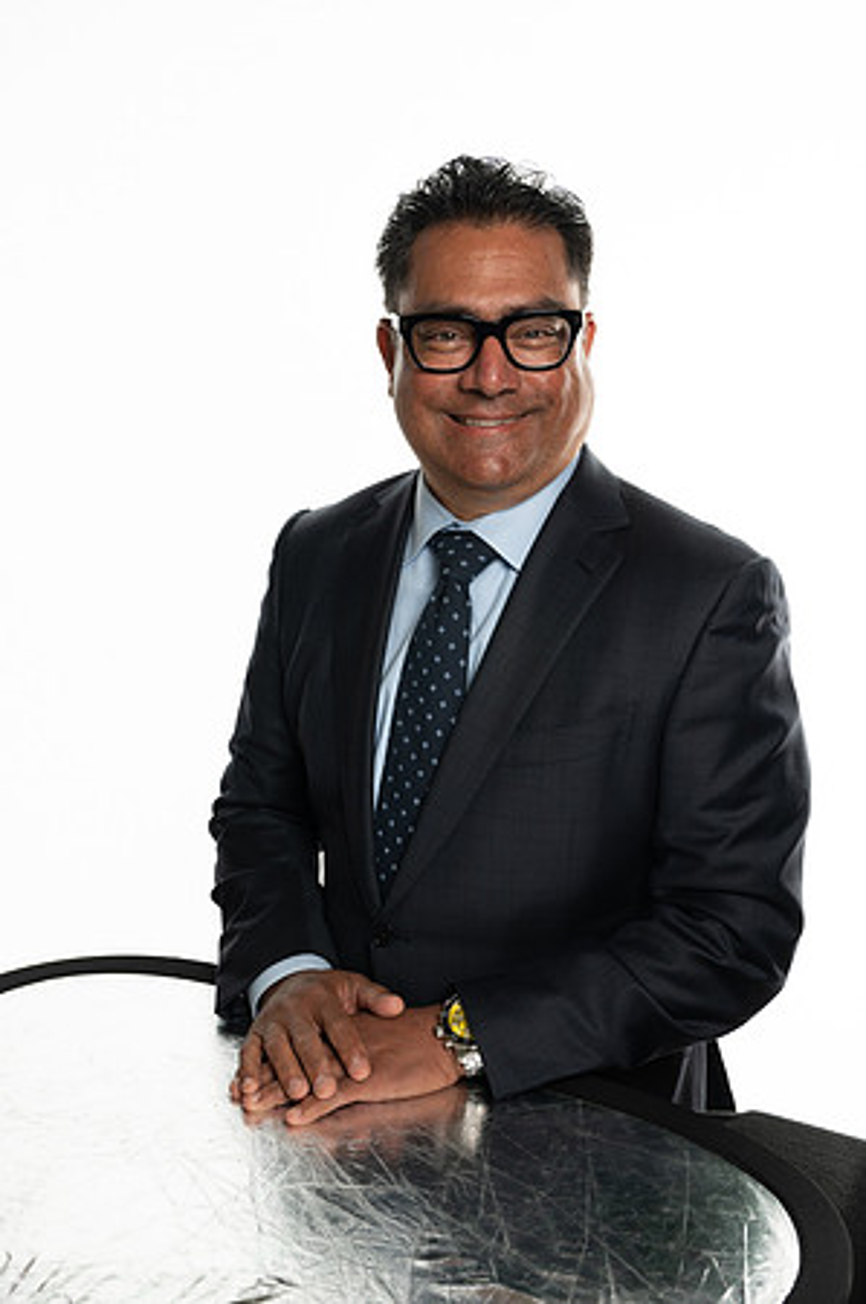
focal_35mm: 35
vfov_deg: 54.5
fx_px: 1266
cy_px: 652
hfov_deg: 37.8
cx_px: 433
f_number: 7.1
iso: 100
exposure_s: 1/80
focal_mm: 35
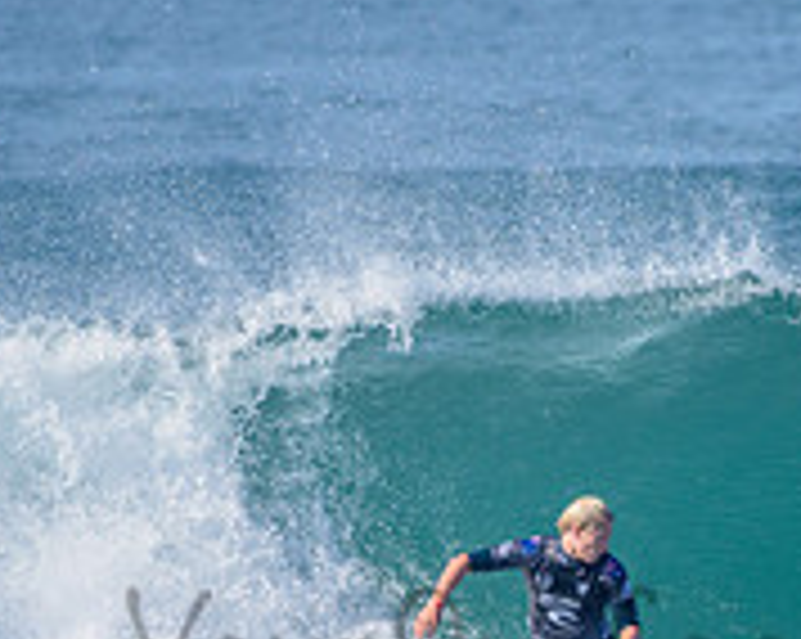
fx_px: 36302
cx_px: 590
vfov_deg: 1.0
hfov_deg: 1.3
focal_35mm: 1533
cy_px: 619
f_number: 5.6
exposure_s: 1/2500
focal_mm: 500
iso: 250
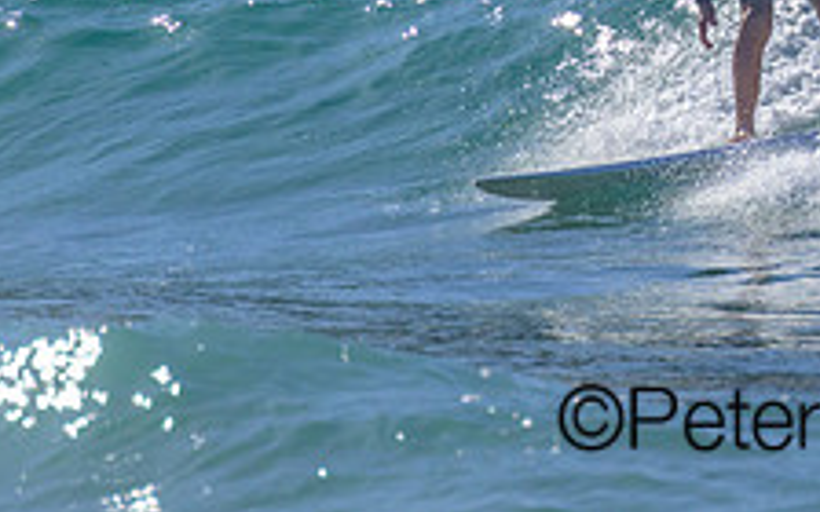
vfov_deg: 0.6
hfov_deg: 1.0
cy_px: -188
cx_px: 842
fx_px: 47087
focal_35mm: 2107
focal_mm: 800
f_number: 11
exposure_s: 1/2000
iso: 1250
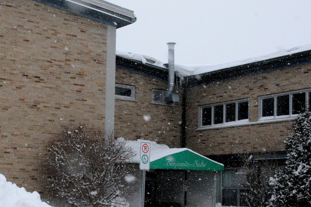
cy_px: 147
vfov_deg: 19.6
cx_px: 85
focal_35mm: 69
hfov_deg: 28.9
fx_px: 595
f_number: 16
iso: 3200
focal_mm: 26
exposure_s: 1/1000
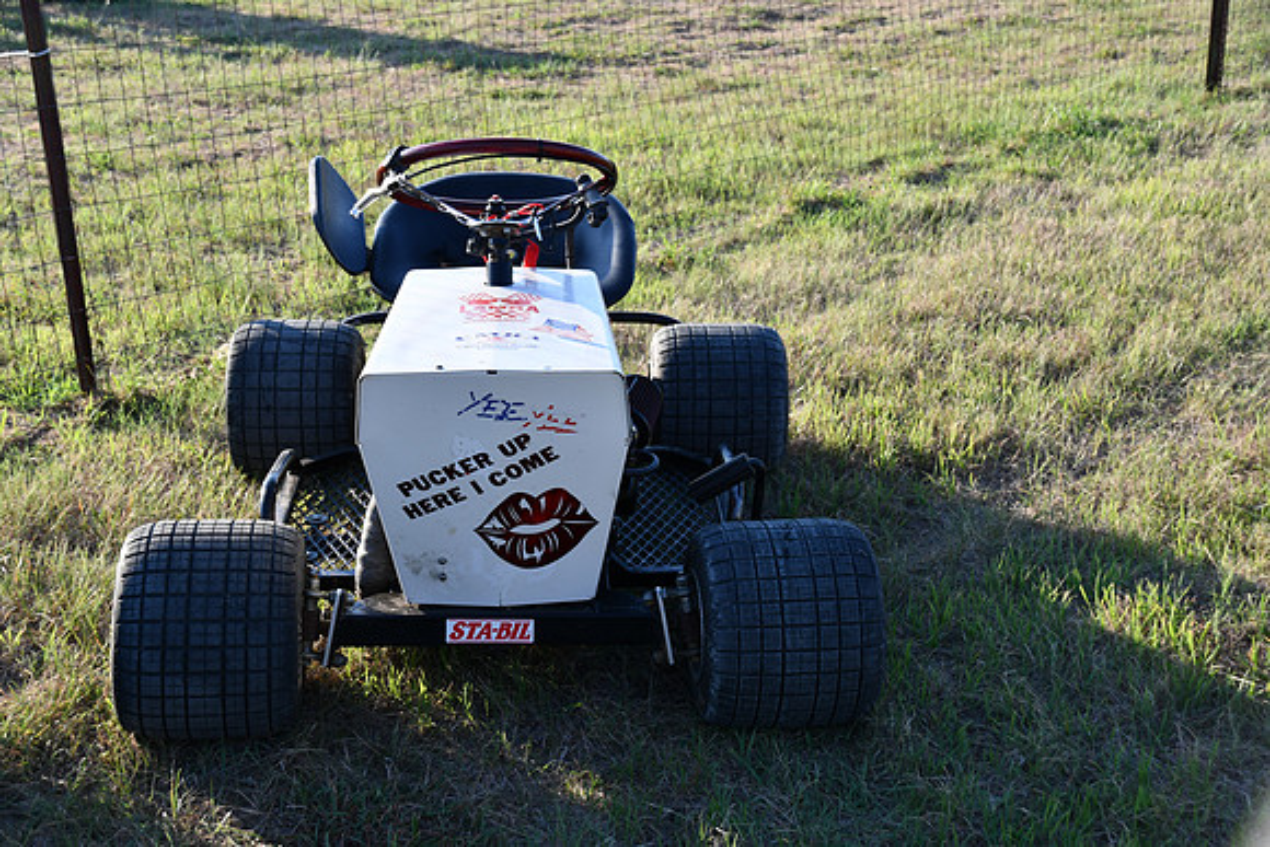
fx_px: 2011
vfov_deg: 23.8
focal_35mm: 57
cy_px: 424
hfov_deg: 35.0
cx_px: 635
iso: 200
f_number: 7.1
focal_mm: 38
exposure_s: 1/250
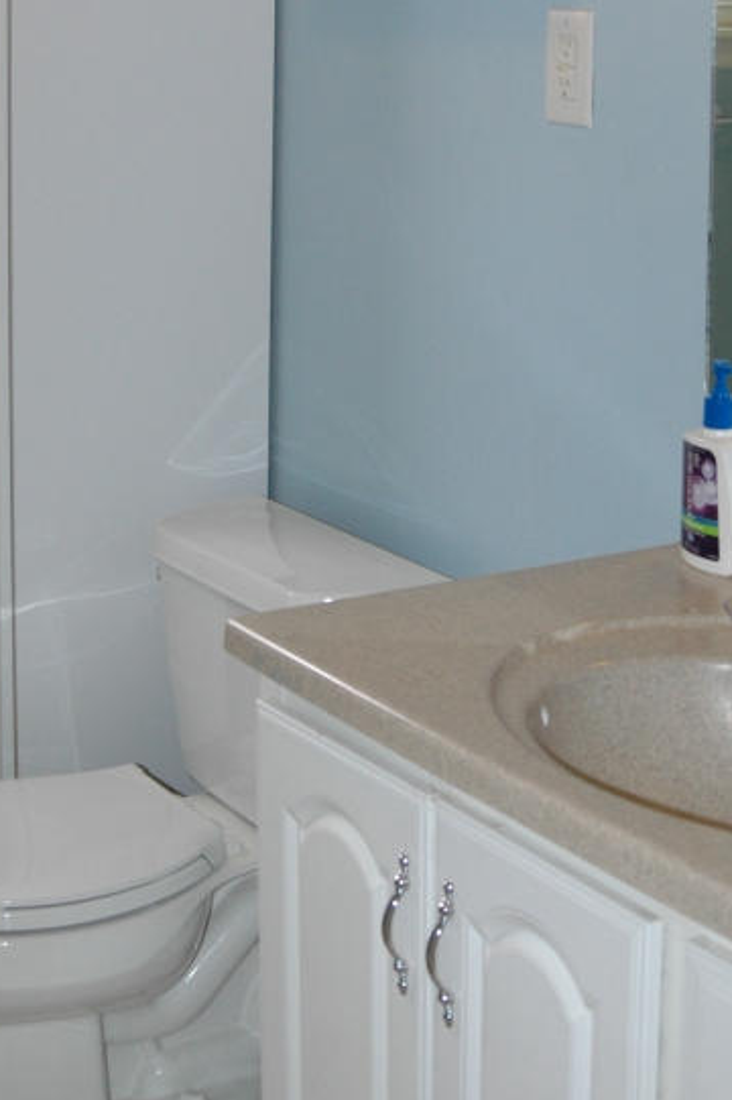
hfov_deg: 19.4
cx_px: 401
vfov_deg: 28.6
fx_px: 2138
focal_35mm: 70
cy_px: 346
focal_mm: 28
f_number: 4
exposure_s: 1/60
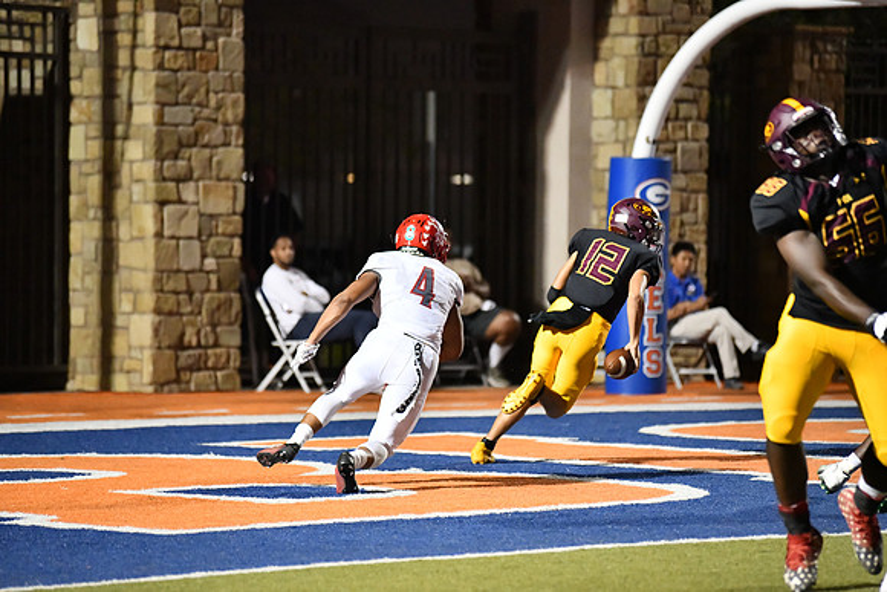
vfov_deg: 6.9
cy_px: 296
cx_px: 444
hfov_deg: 10.3
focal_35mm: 200
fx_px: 4929
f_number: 2.8
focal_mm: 200
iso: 10000
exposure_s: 1/1250
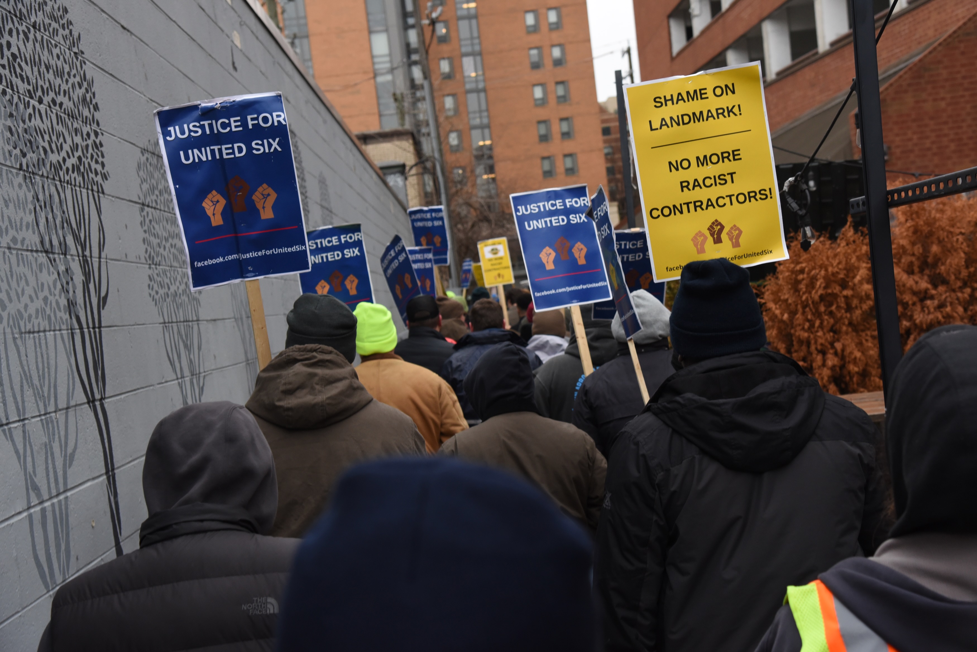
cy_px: 326
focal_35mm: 50
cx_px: 488
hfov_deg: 39.6
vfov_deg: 27.0
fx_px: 1357
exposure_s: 1/640
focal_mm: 50
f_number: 5
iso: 1600
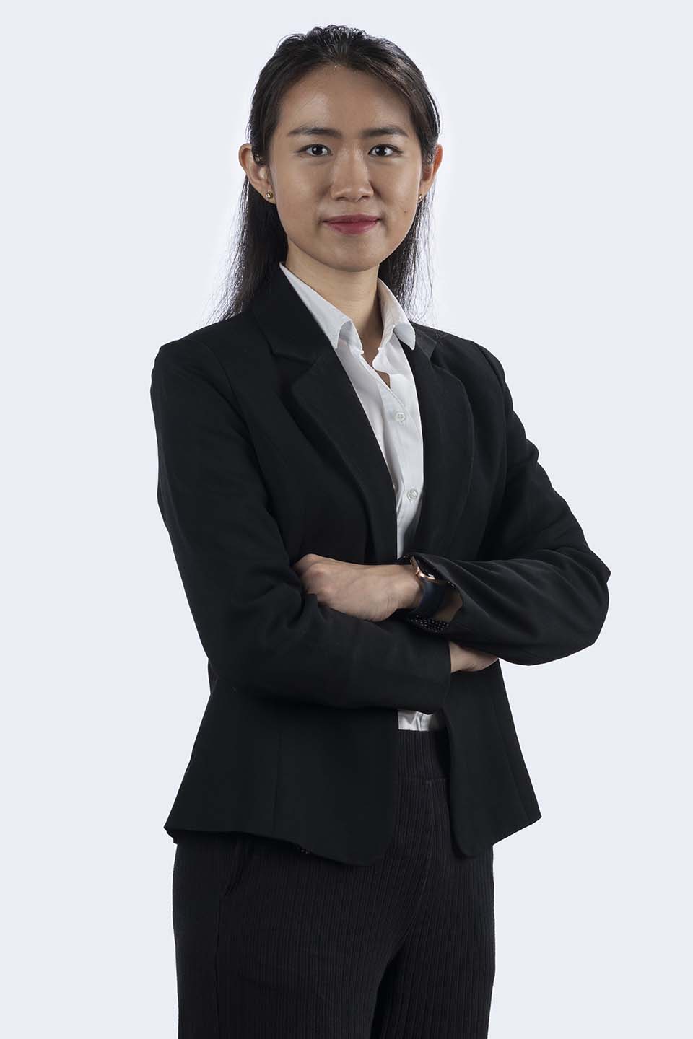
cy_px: 520
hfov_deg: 13.0
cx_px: 346
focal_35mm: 105
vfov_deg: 19.5
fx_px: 3032
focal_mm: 105
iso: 100
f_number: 9
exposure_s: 1/250
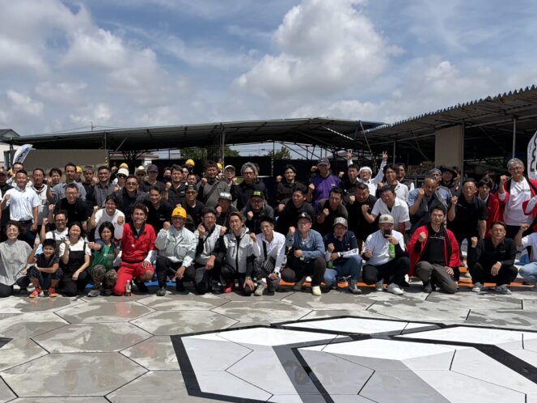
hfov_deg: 49.3
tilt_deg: -1.9
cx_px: 182
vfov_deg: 38.6
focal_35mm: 37
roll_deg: +0.8
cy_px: 182
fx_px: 574
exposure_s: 1/55556
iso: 400
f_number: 1.78
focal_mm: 6.76
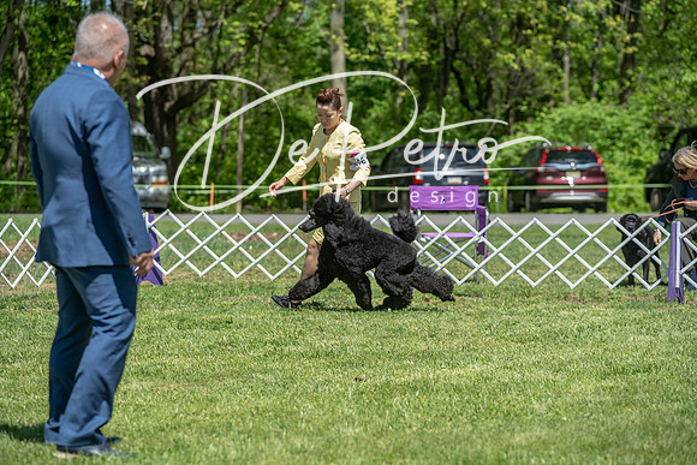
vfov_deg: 11.4
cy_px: 232
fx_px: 2324
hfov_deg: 17.1
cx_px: 348
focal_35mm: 120
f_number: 5
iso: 250
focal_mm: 120
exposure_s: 1/1000
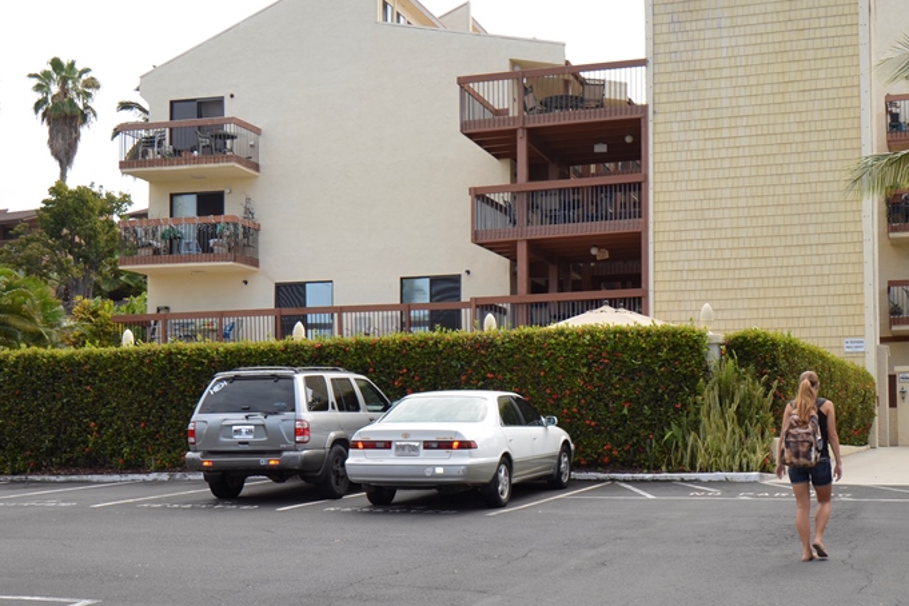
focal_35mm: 54
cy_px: 360
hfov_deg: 36.9
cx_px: 471
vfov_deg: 25.0
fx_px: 1363
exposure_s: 1/200
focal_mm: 24
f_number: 7.1
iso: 100
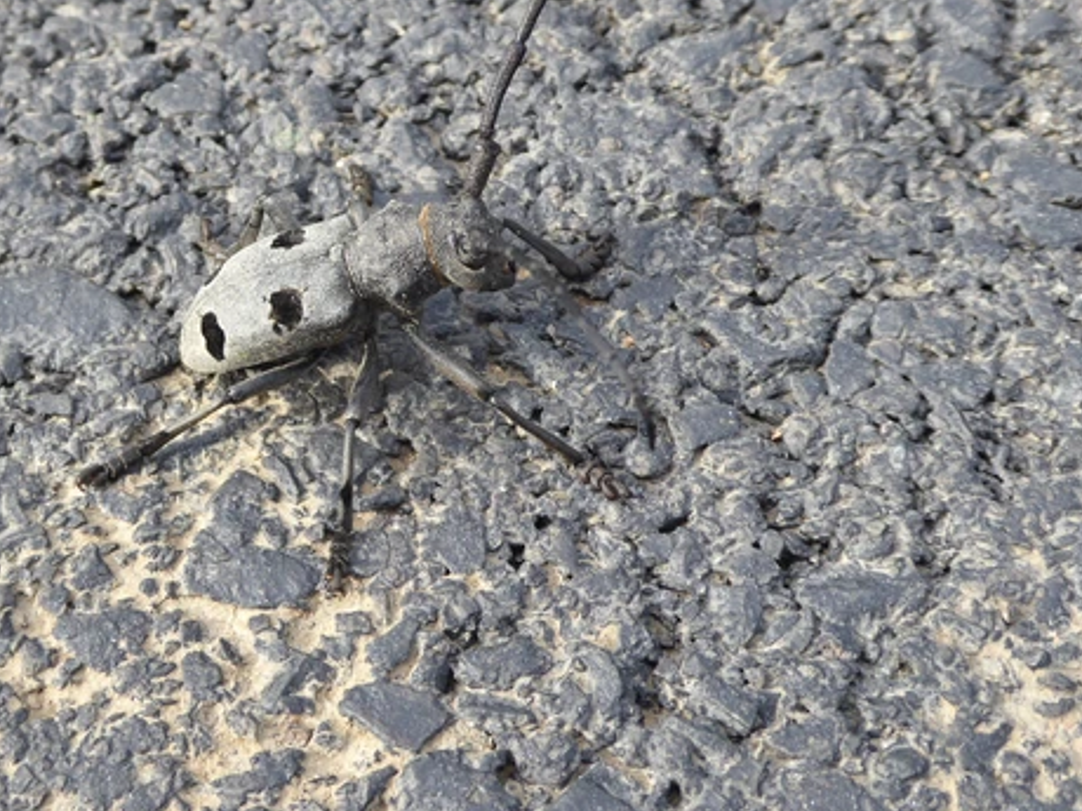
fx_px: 2000
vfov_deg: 22.9
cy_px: 306
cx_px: 334
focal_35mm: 64
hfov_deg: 30.0
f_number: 3.9
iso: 80
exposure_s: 1/60
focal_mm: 7.8
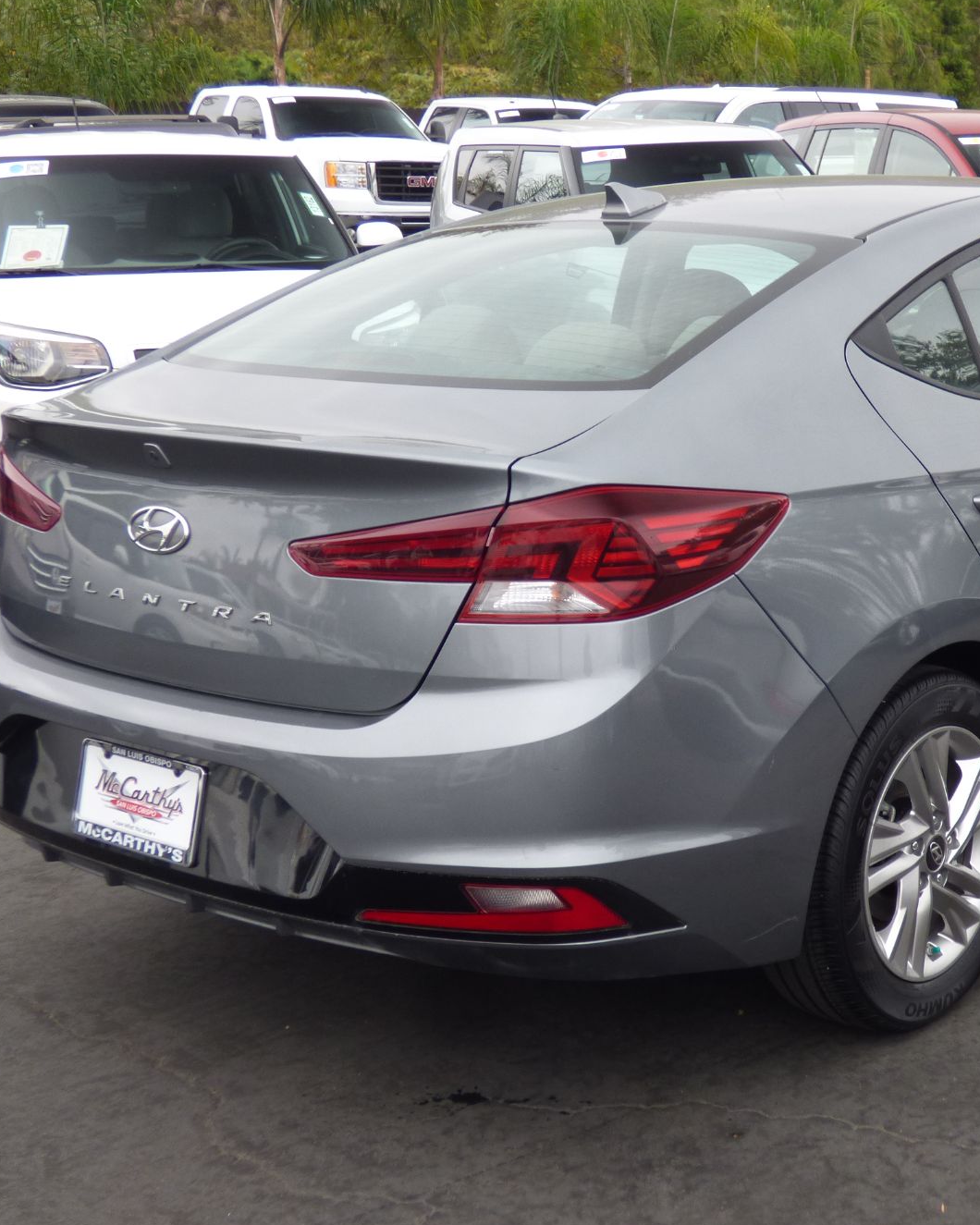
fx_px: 2067
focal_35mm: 57
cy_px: 619
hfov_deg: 26.4
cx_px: 729
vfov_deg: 33.0
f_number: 3.6
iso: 100
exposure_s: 1/60
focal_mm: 7.37
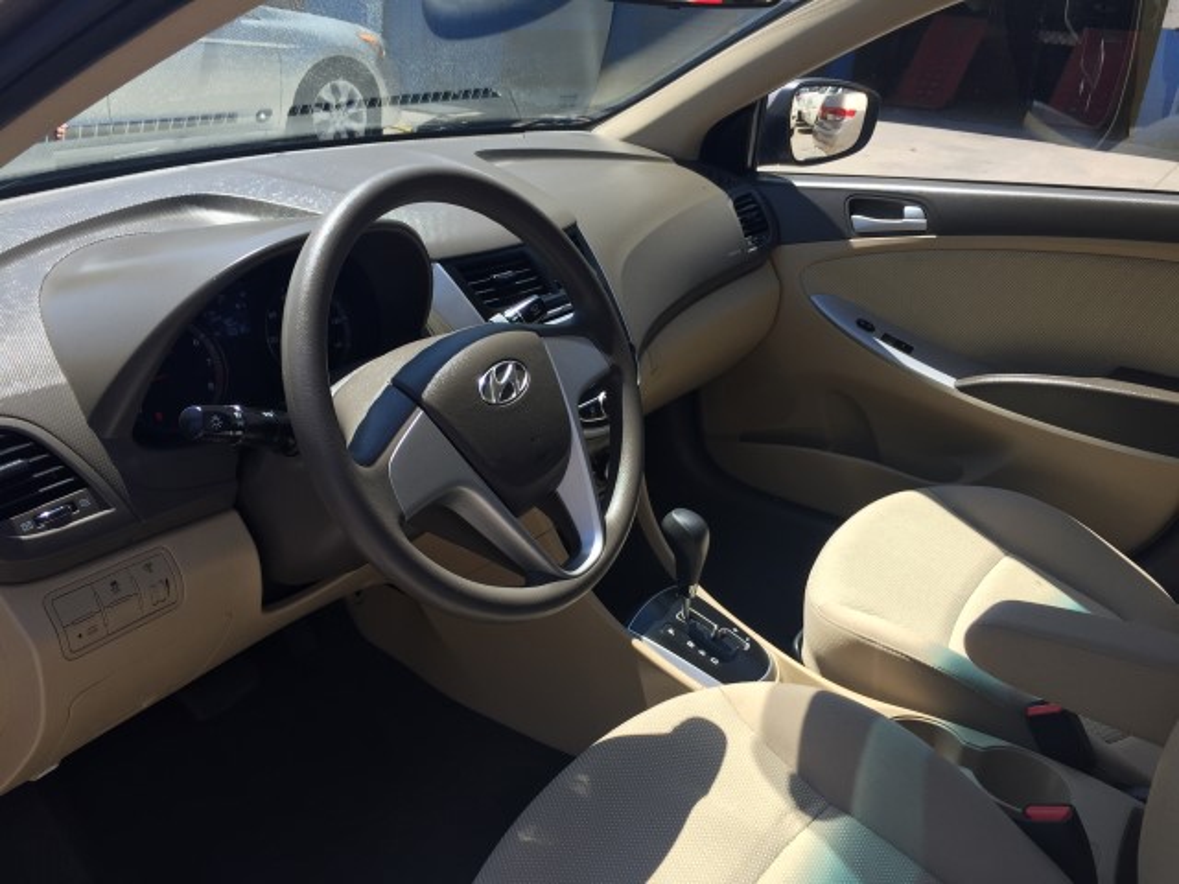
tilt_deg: -24.9
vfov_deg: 48.2
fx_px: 988
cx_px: 590
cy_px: 442
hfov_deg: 61.7
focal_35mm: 29
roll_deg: -4.5
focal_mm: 4.15
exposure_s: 1/608
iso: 32
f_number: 2.2
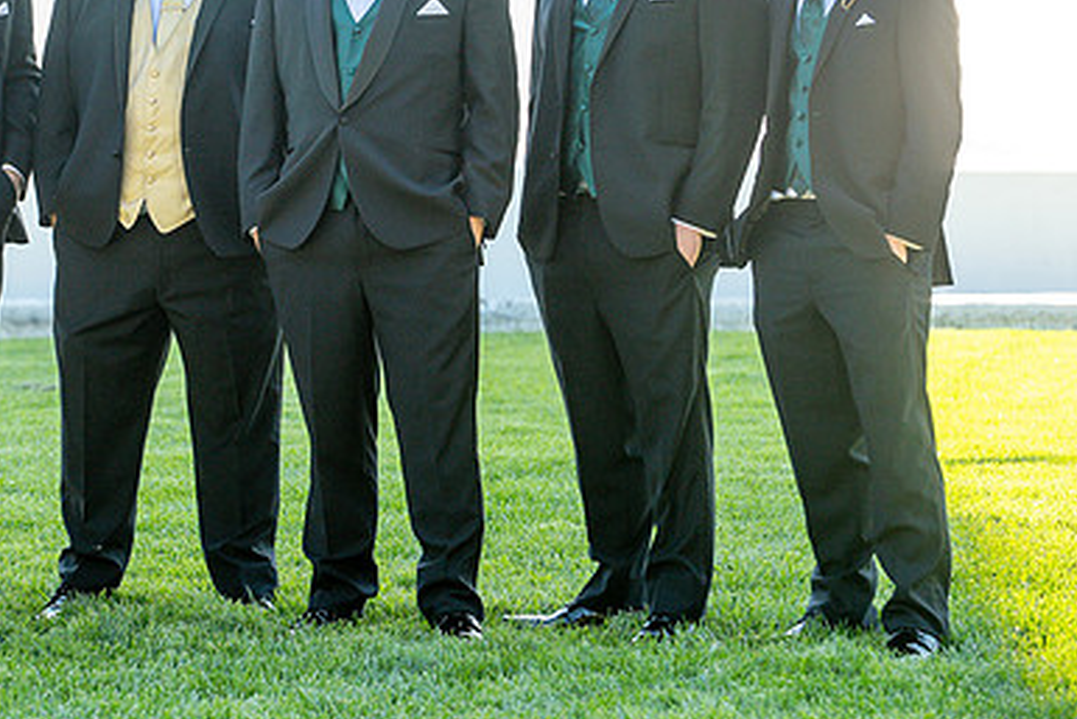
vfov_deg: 7.2
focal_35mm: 190
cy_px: 203
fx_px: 5686
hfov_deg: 10.8
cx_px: 277
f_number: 5.6
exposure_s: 1/640
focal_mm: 120
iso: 400
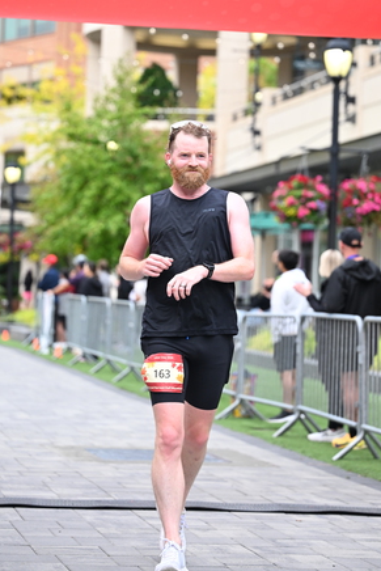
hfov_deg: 11.8
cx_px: 214
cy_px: 213
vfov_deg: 17.6
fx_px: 1840
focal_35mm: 116
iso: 1000
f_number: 2.8
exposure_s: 1/2000
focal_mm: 92
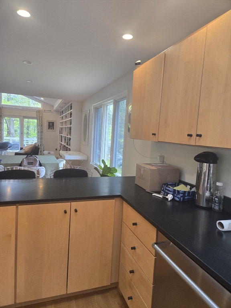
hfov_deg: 58.9
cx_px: 116
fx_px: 205
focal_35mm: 23
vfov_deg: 73.9
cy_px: 154
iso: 100
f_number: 1.8
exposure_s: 1/120
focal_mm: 5.4
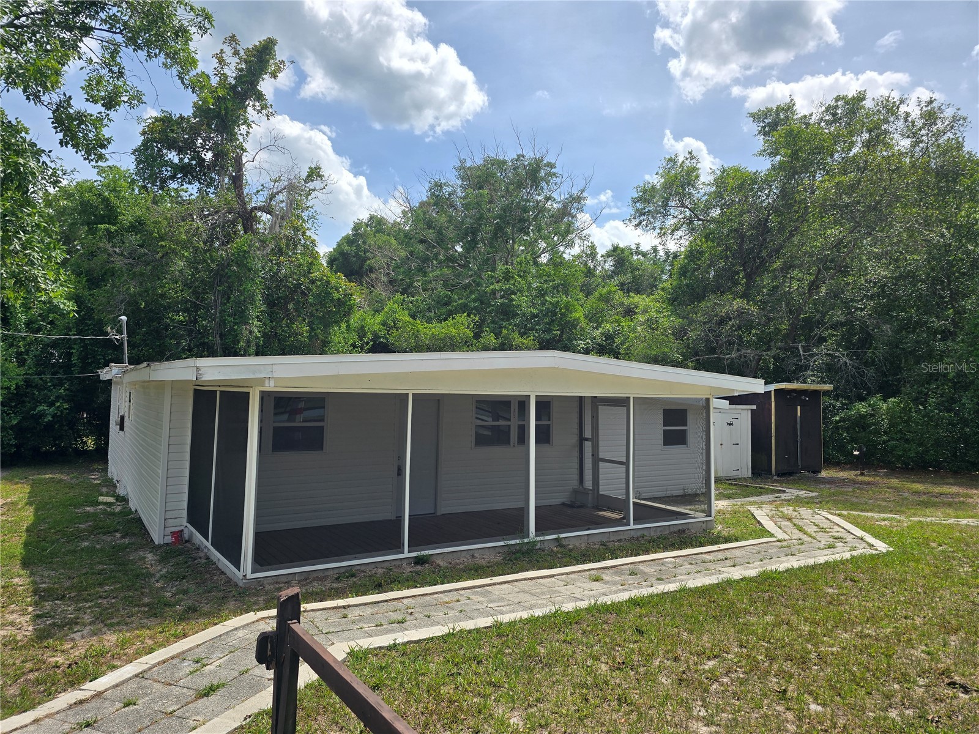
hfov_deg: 73.9
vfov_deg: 58.9
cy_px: 367
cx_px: 490
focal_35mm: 23
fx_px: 650
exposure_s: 1/794
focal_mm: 6.3
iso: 12
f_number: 1.7
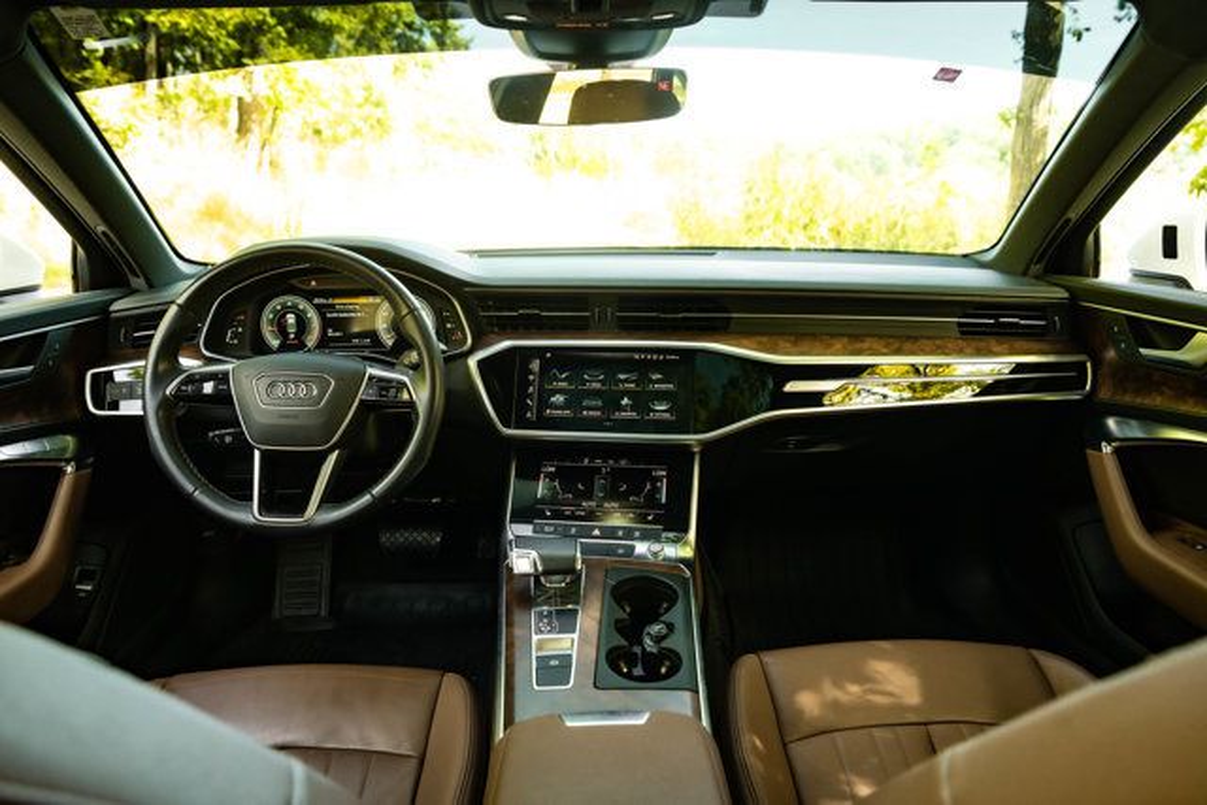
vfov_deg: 53.2
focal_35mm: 24
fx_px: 805
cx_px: 604
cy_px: 402
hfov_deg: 73.7
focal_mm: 24
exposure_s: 1/200
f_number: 5
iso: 640
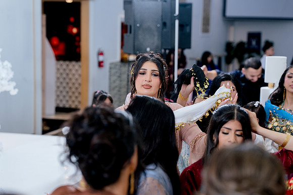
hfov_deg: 28.8
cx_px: 146
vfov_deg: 19.5
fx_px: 570
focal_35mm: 70
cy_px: 98
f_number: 2.8
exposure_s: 1/160
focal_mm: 70
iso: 800
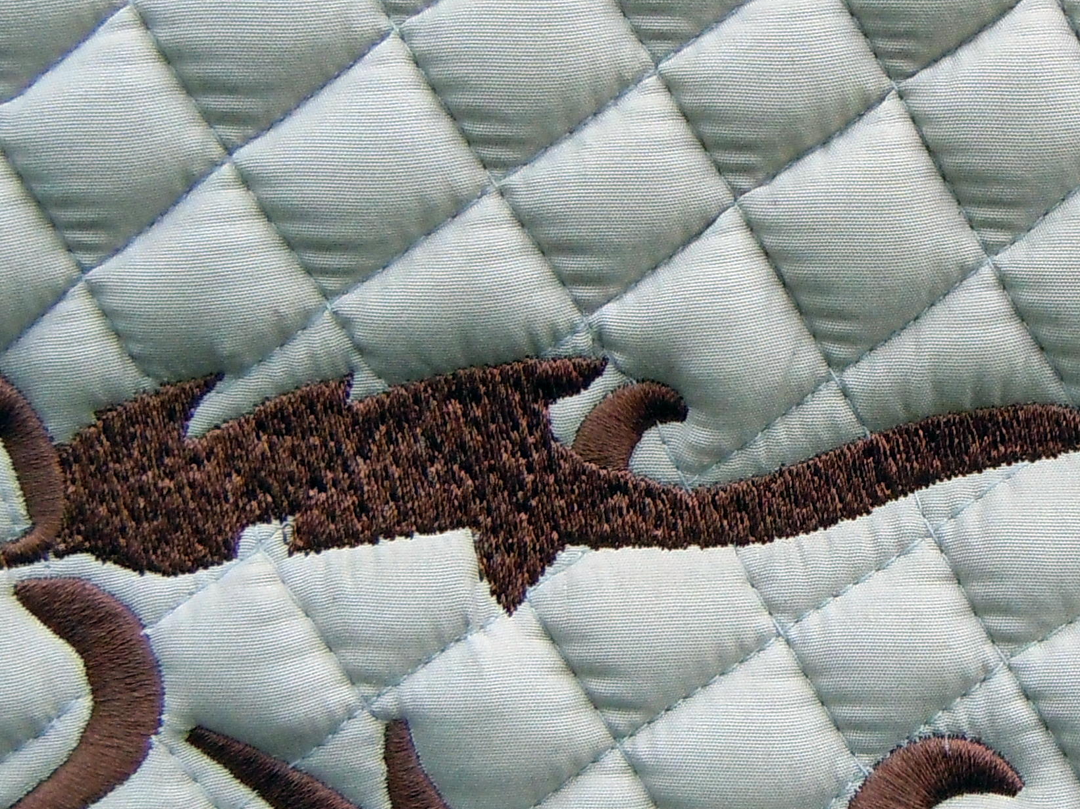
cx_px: 873
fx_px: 2464
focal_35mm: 79
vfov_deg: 18.6
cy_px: 500
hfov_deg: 24.3
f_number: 3.5
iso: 250
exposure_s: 1/125
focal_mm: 5.4
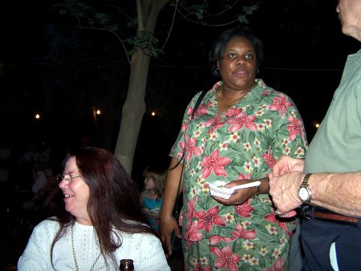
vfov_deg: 37.8
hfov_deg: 49.0
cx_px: 180
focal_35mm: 38
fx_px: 397
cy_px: 136
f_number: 2.8
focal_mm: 6.3
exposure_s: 1/60
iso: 80
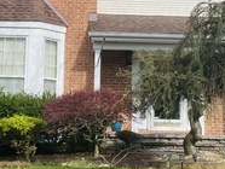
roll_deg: -1.7
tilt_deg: +11.0
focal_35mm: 93
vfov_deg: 15.8
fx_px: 605
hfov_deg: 21.0
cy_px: 39
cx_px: 93
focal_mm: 4.25
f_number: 1.8
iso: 32
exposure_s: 1/1232
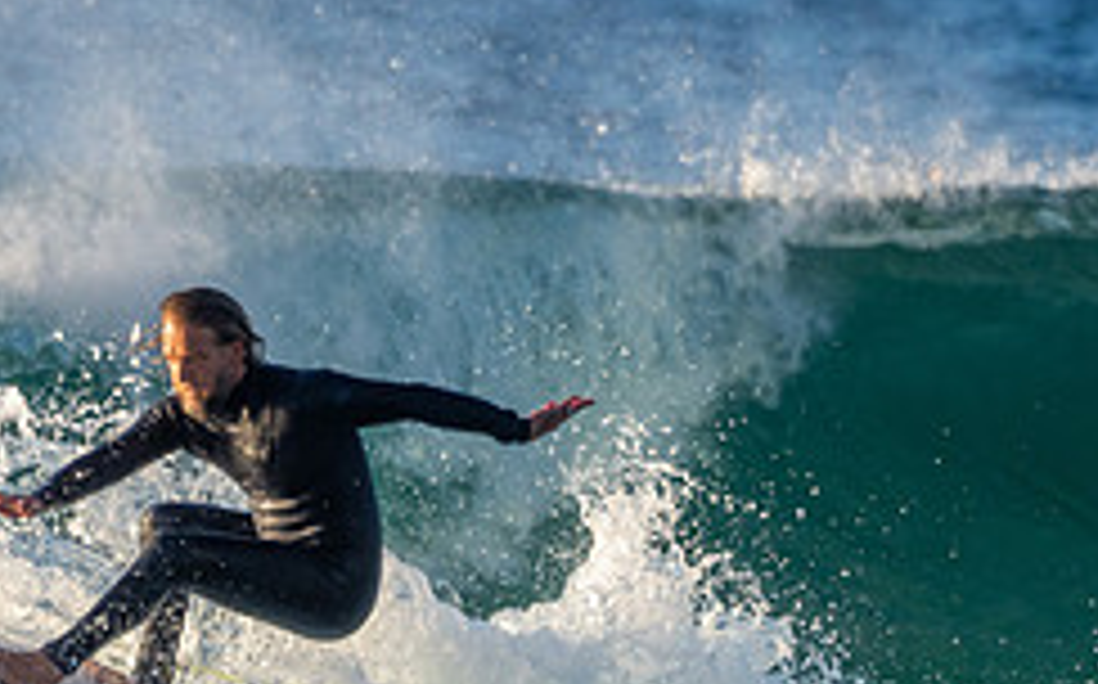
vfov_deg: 1.0
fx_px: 38088
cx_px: 504
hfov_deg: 1.7
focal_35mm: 1274
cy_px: 853
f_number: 5.6
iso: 560
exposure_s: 1/1250
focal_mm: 350
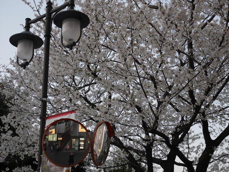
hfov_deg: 30.2
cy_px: 86
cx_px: 114
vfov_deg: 23.0
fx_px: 424
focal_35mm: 64
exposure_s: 1/80
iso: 500
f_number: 5.6
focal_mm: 32
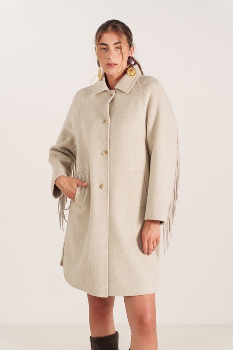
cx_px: 116
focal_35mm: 72
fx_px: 699
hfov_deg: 18.9
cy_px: 175
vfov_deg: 28.1
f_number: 4
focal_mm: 72
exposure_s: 1/400
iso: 800
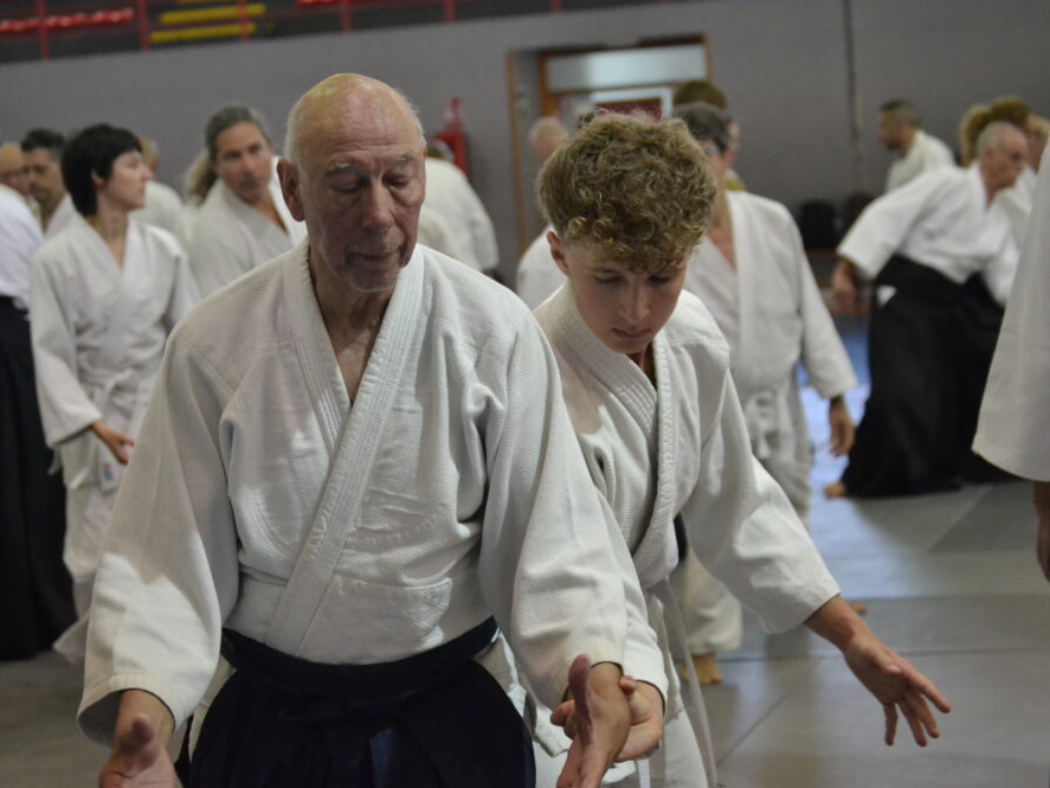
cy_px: 396
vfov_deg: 16.1
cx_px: 491
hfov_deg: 21.4
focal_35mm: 92
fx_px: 2777
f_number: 4
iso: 3200
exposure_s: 1/250
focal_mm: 55
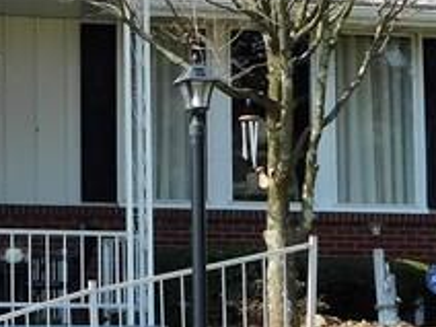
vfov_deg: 6.8
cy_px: 66
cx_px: -107
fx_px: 2733
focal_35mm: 217
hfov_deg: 9.0
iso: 125
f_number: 3.7
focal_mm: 8
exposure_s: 1/640
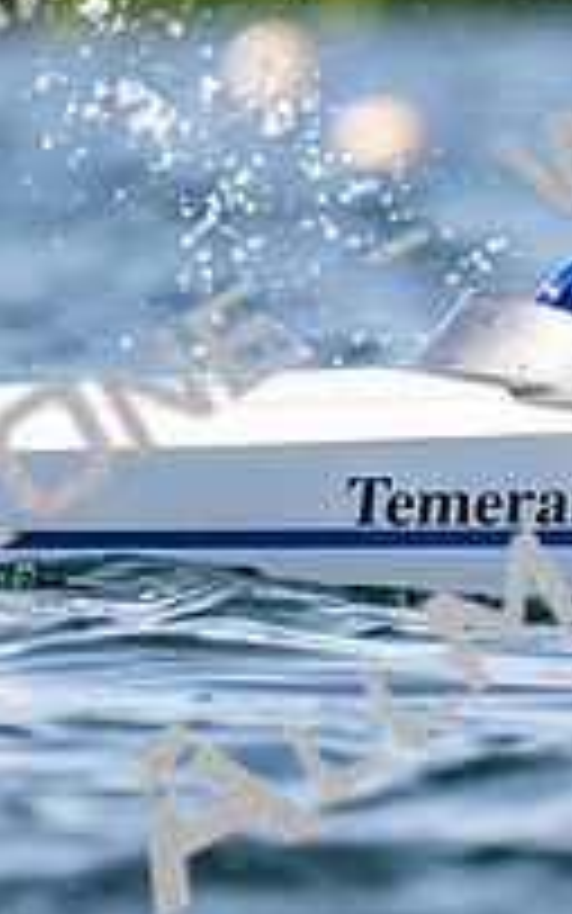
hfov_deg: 0.8
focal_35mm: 1750
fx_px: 43618
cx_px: 1049
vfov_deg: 1.2
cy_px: 225
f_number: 4.5
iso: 250
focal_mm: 400
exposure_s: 1/2500
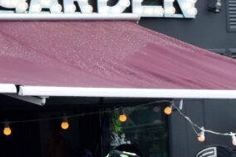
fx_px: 1752
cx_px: -208
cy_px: 21
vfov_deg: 5.1
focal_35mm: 268
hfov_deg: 7.5
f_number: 10
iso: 400
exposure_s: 1/200
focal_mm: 35
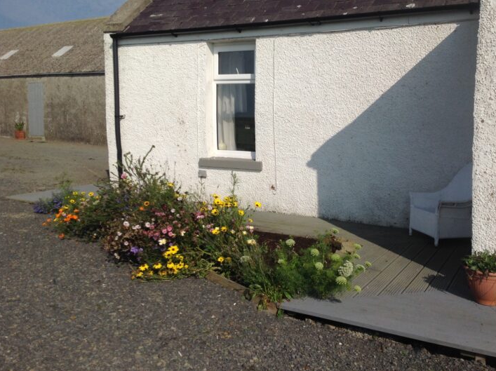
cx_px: 267
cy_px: 178
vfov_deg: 37.7
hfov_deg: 49.0
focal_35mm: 38
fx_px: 544
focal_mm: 4.28
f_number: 2.4
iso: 50
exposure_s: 1/5051
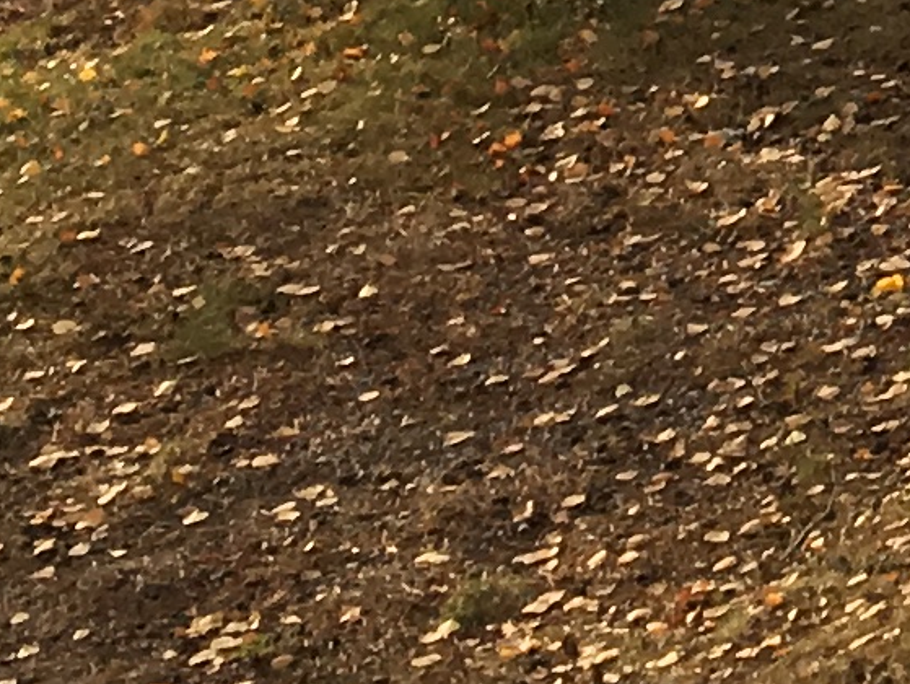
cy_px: -1383
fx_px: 5498
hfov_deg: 8.6
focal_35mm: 209
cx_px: 2196
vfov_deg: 6.5
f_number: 2.2
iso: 25
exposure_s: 1/686
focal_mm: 4.15
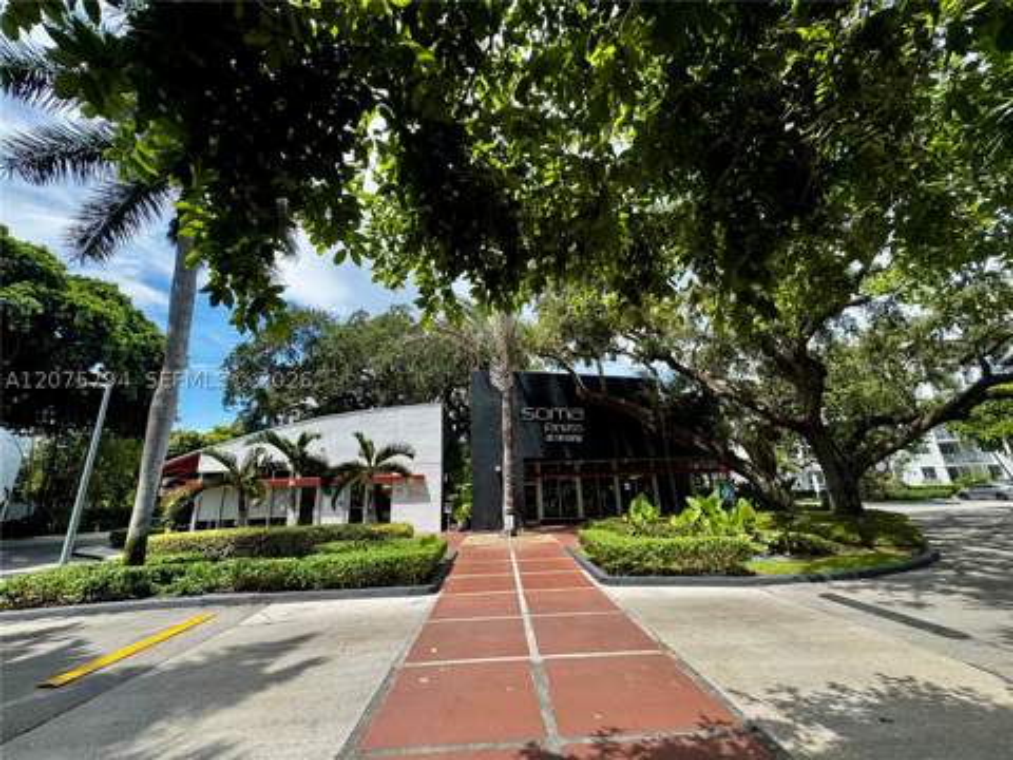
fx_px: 410
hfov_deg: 102.1
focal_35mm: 14
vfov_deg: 85.7
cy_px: 380
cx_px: 506
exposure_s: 1/522
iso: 40
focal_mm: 2.22
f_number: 2.2
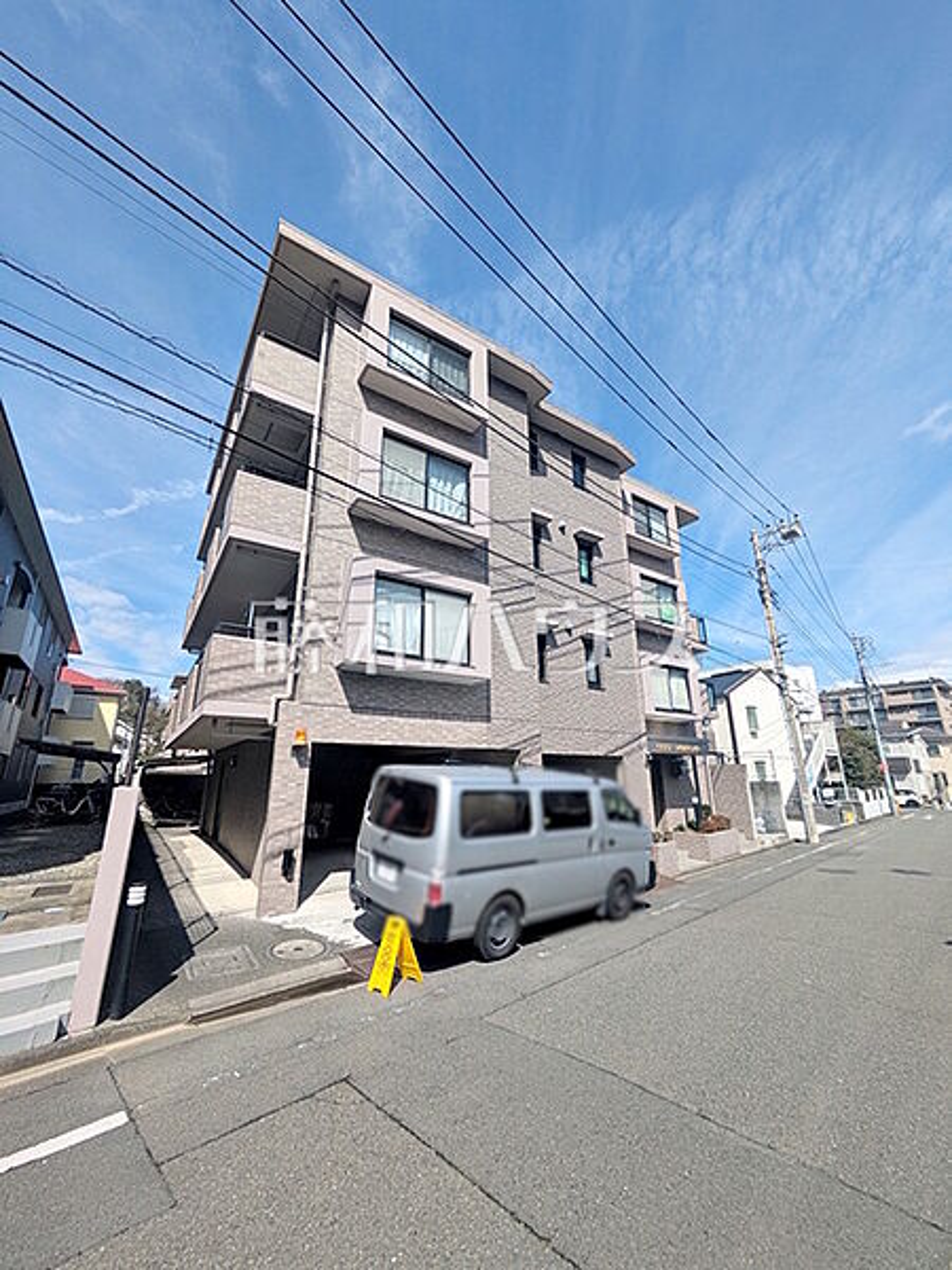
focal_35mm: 14
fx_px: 513
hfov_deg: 85.7
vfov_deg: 102.1
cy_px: 635
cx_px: 476
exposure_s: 1/1751
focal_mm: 1.83
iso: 43
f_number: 2.2
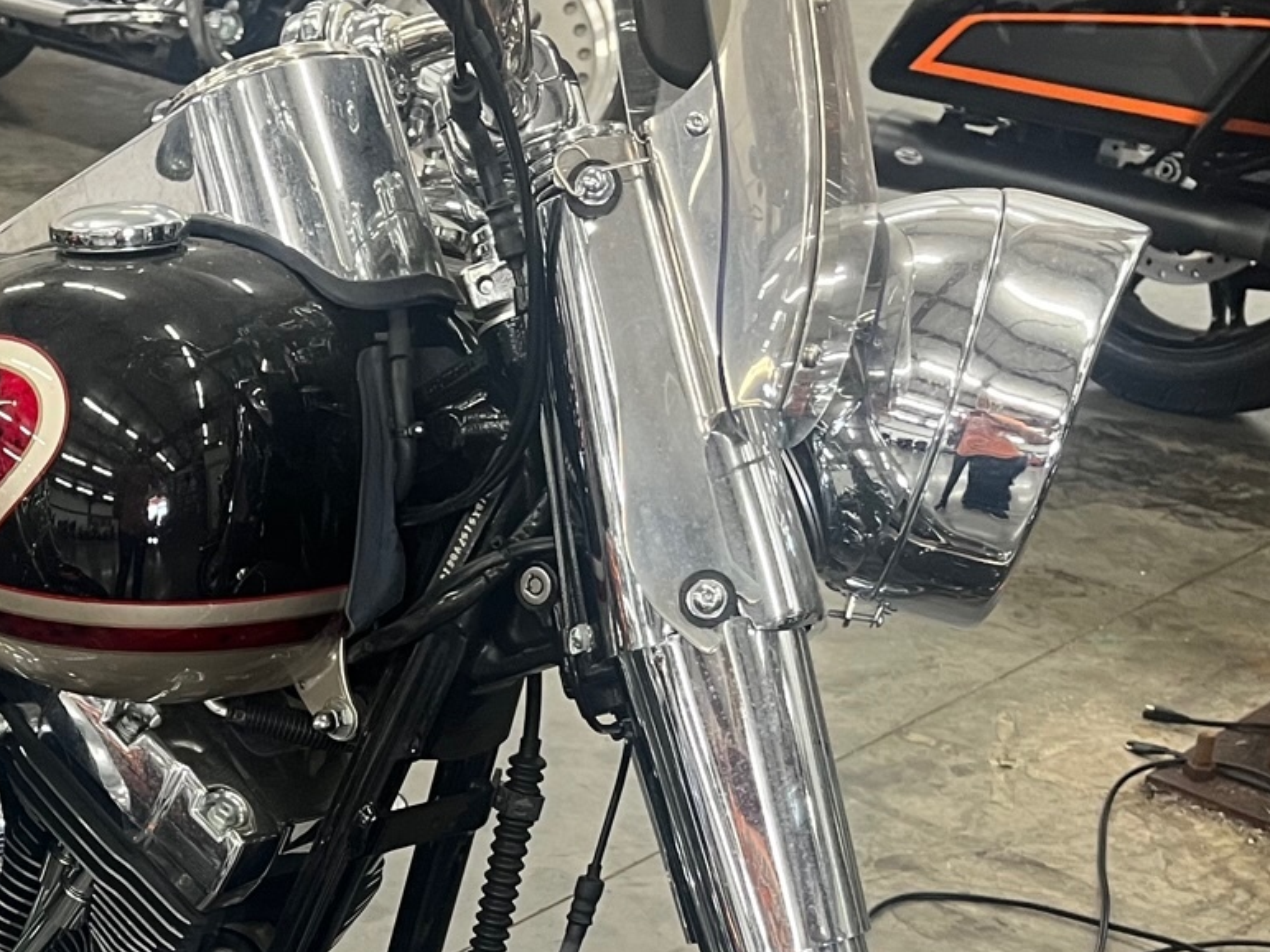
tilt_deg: -31.7
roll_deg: +1.0
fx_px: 2494
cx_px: 259
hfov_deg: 28.0
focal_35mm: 68
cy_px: 980
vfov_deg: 20.8
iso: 200
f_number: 1.6
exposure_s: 1/60
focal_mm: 5.1
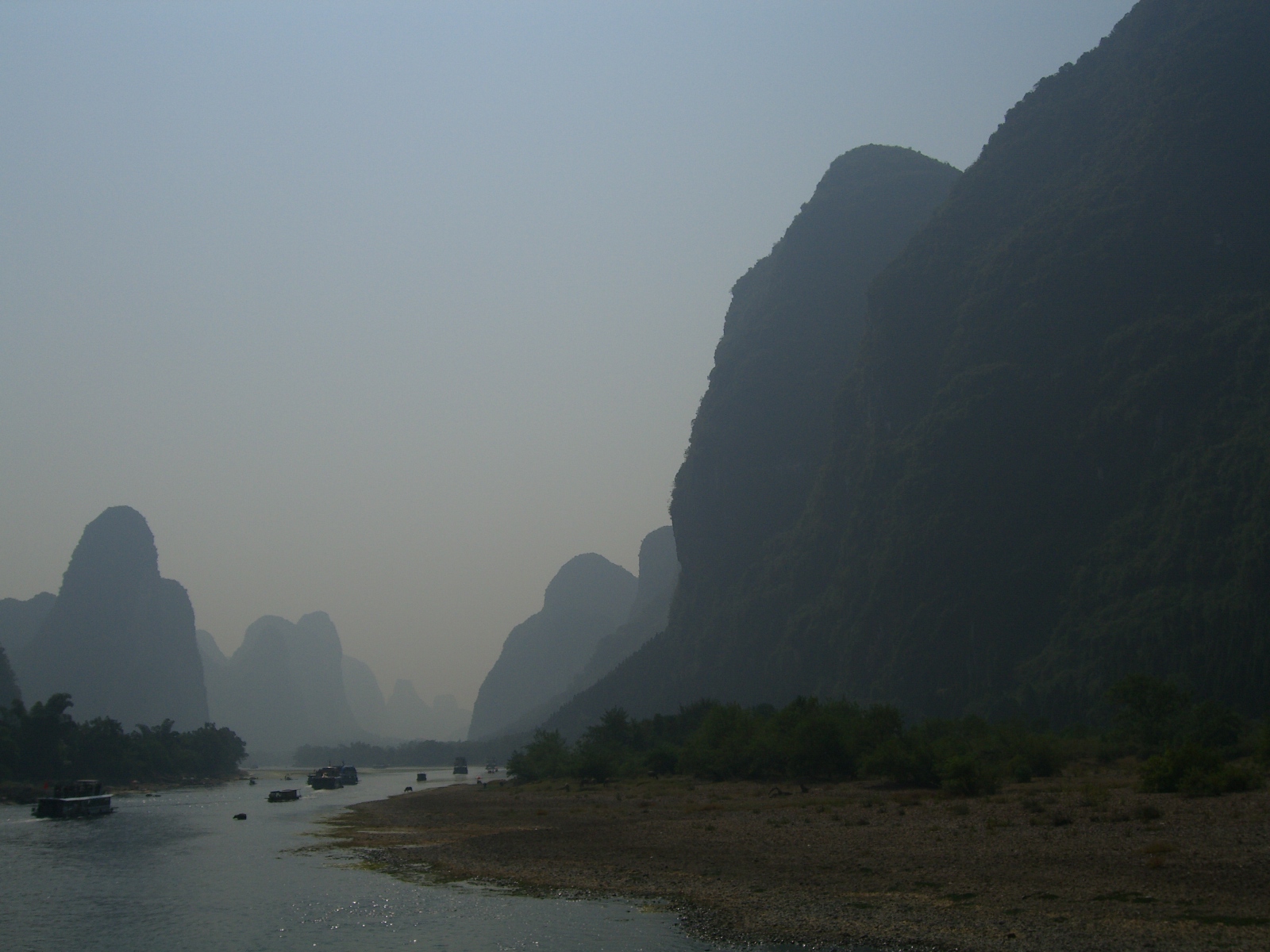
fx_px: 1394
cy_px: 476
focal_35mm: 38
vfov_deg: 37.7
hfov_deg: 49.0
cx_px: 635
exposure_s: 1/1250
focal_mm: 7.9
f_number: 8
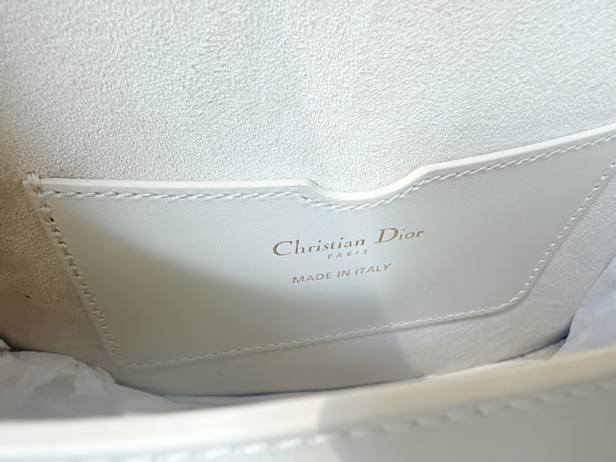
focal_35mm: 25
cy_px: 231
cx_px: 308
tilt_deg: -63.2
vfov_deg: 54.9
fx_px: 445
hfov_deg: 69.4
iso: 125
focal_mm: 2.22
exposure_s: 1/100
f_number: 2.2
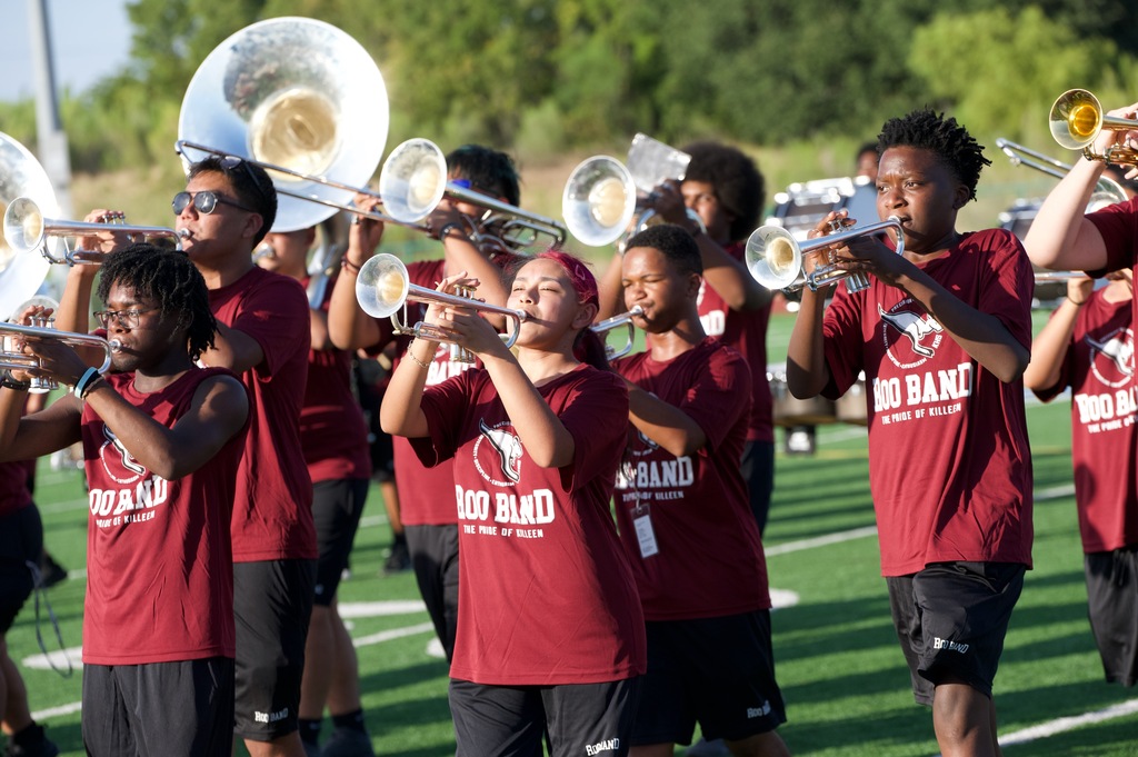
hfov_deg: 15.2
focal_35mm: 135
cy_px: 378
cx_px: 569
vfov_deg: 10.1
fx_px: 4264
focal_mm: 135
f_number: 5
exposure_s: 1/2000
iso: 640
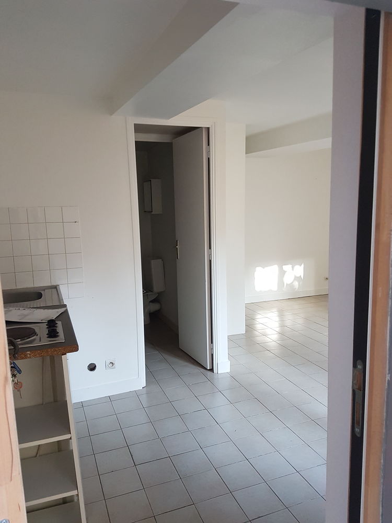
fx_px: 393
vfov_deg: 67.3
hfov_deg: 53.1
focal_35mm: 26
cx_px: 196
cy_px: 262
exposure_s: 1/50
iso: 160
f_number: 1.7
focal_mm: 4.2
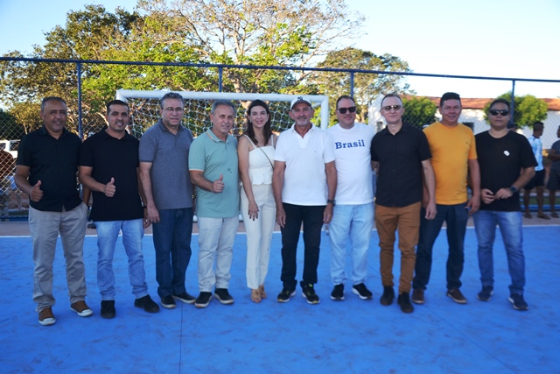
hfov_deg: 59.5
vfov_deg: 41.7
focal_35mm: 32
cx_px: 280
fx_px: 490
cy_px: 187
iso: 100
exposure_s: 1/125
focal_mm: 21
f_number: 4
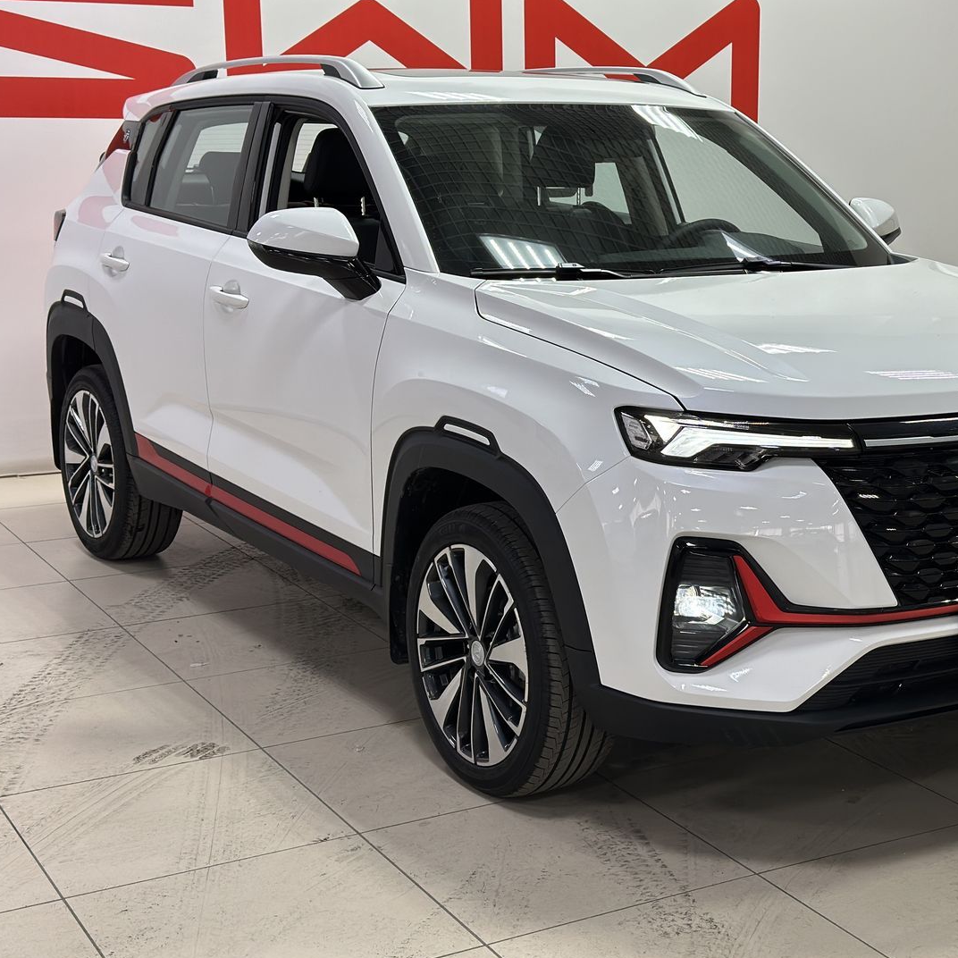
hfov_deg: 29.8
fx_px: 1785
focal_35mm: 57
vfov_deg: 30.0
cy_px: 480
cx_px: 634
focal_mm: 6.86
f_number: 1.78
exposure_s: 1/116
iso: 100
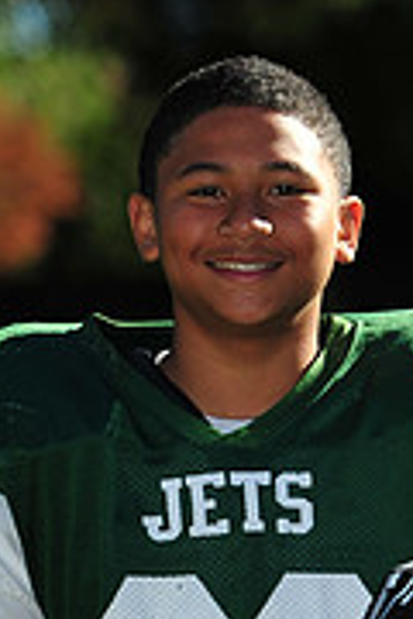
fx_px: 7468
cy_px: 746
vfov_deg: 4.7
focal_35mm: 434
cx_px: 354
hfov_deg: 3.2
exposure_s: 1/2500
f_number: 4.5
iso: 400
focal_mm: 135
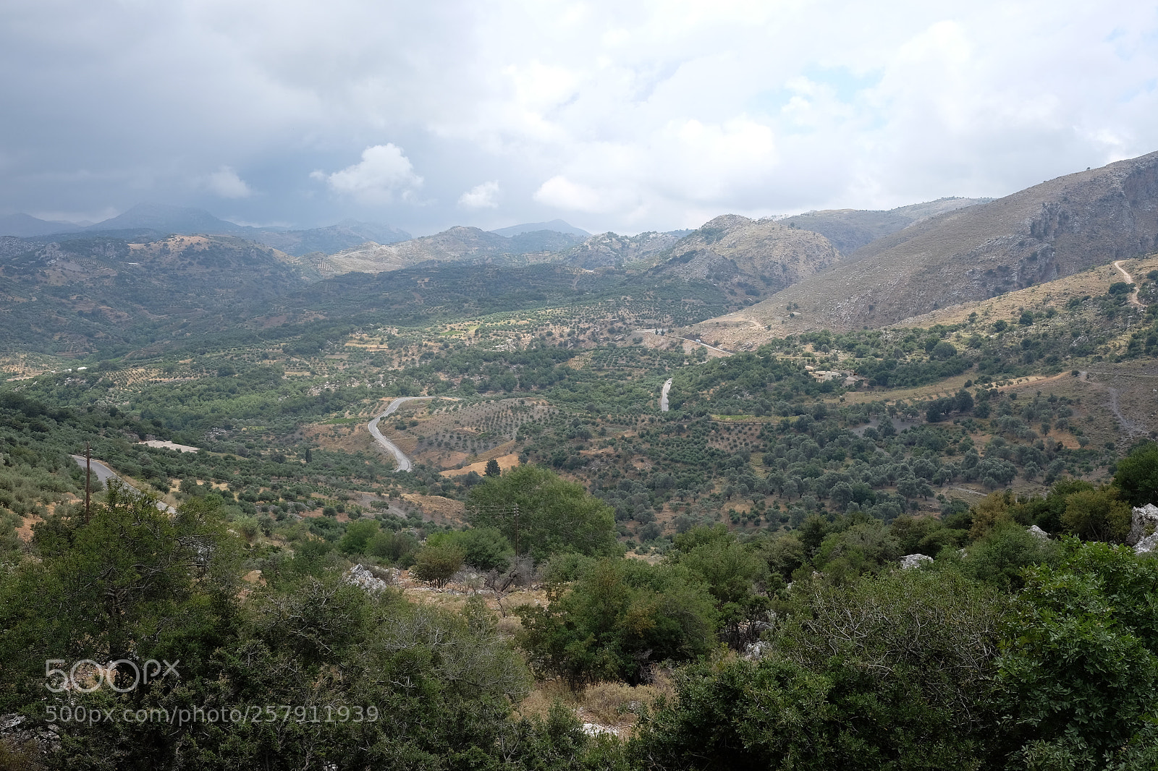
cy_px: 386
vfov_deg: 37.8
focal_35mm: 35
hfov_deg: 54.4
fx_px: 1126
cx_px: 579
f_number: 7.1
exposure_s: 1/320
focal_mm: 23
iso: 200
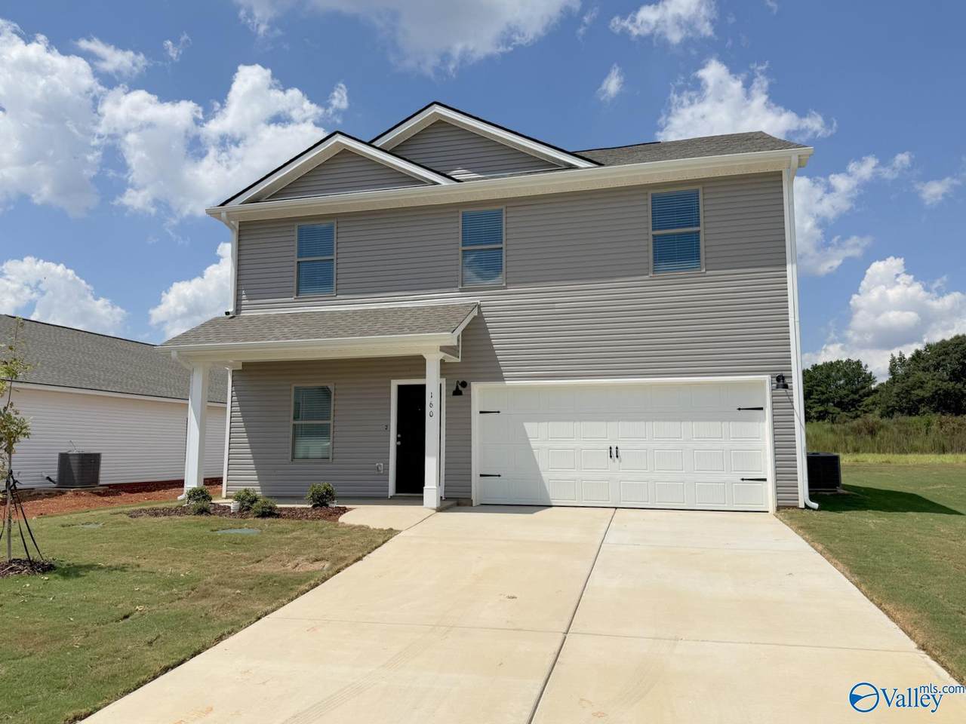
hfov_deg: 71.6
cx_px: 483
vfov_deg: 56.8
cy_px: 362
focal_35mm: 24
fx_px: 670
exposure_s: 1/10309
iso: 80
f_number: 1.78
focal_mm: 6.76
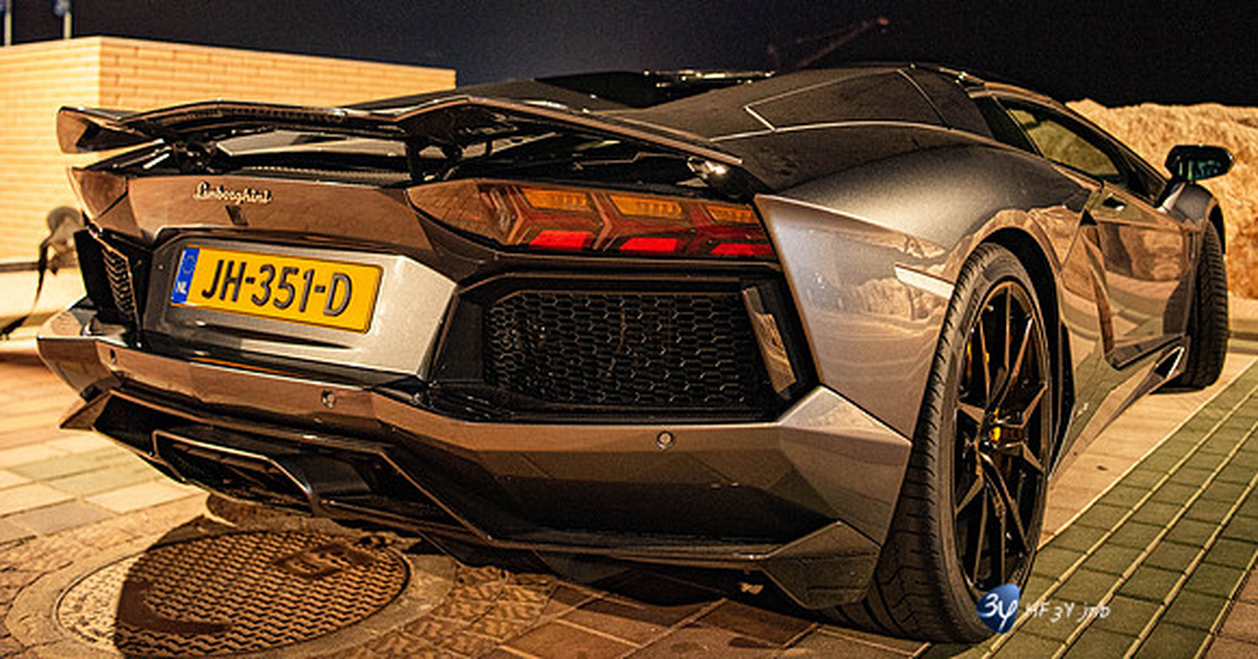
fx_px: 1191
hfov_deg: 55.7
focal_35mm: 36
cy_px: 172
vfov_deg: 30.5
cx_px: 658
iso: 5000
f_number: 2.8
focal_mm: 29
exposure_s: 1/13
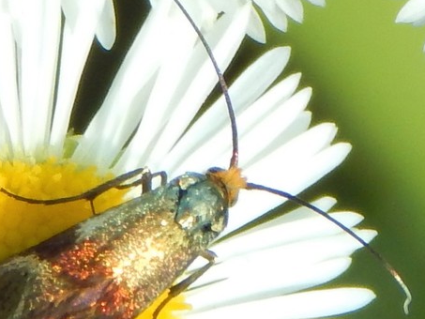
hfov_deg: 4.5
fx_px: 5367
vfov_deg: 3.4
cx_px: 137
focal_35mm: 437
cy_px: 192
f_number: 5.6
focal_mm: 41.7
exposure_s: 1/500
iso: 125
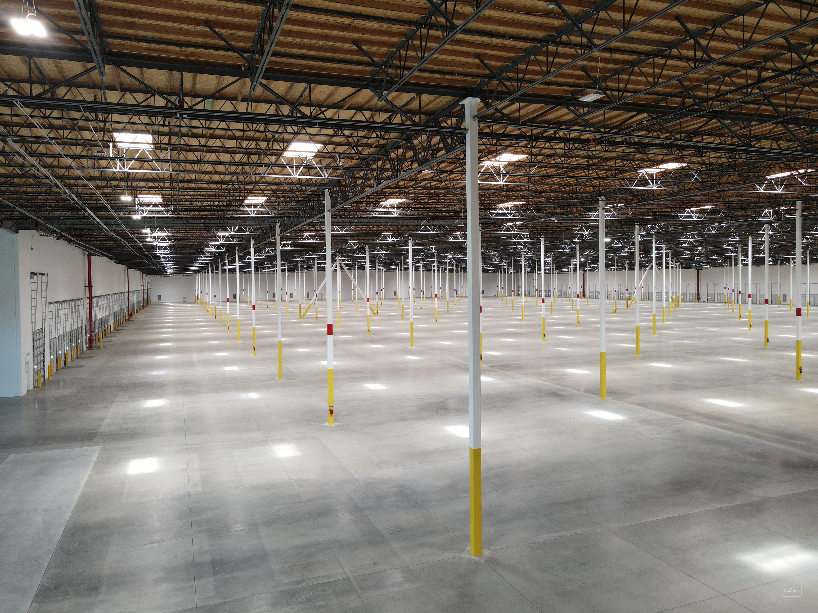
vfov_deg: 56.8
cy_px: 306
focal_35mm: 24
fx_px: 567
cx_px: 409
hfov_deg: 71.6
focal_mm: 4.5
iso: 160
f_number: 2.8
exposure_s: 1/15
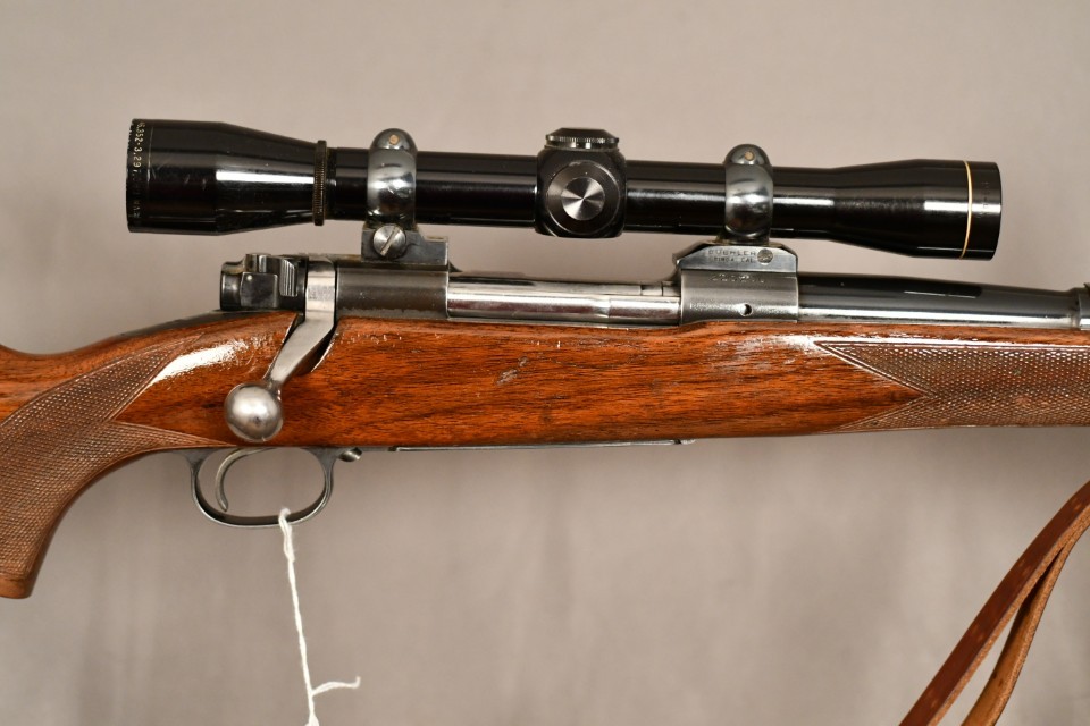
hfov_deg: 22.6
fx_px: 2725
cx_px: 545
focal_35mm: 90
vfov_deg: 15.2
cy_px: 363
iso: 2500
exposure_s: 1/250
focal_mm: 60
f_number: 3.2
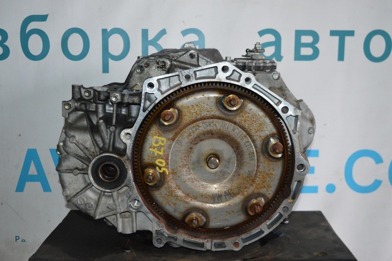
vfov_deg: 28.0
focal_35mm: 48
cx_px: 196
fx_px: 522
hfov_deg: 41.1
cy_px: 130
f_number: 4.5
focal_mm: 32
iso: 2200
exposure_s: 1/60
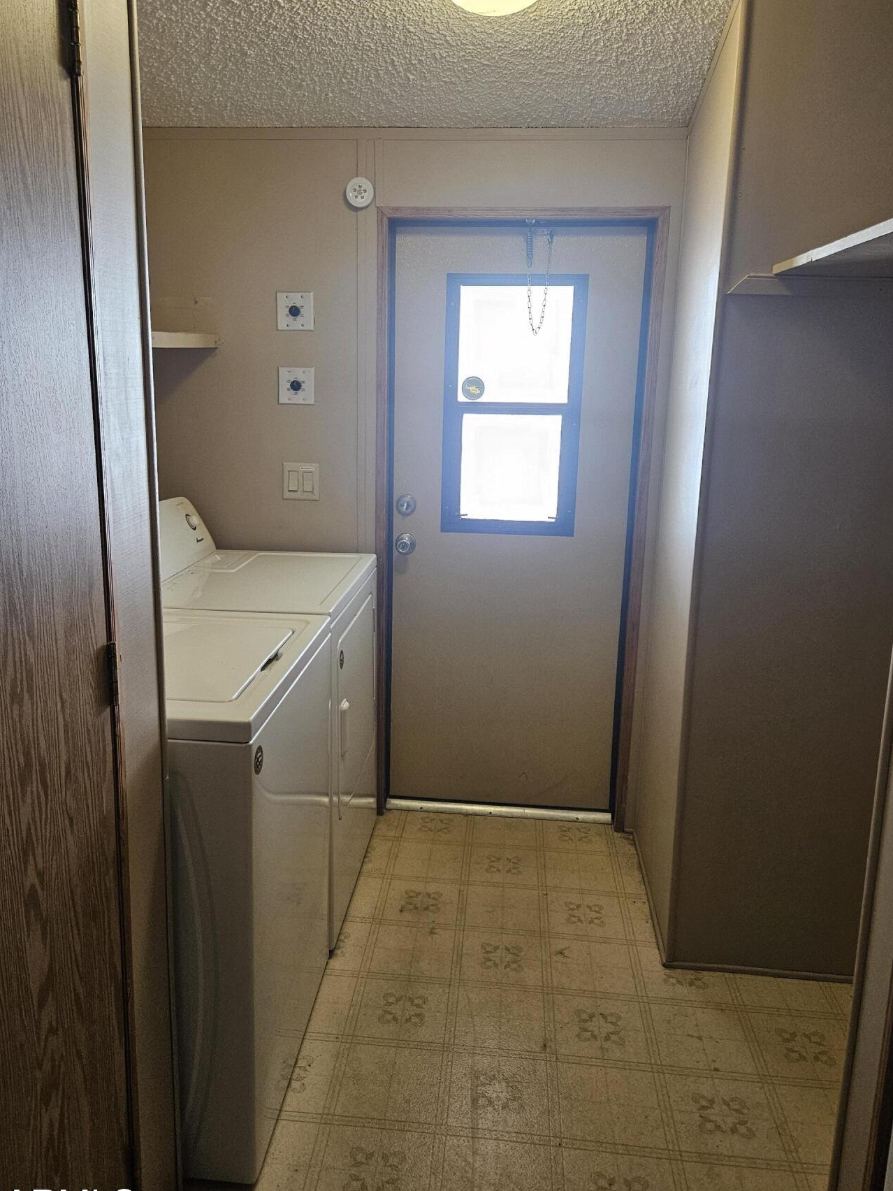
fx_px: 929
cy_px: 570
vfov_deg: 65.3
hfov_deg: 51.3
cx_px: 426
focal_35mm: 27
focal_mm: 5.4
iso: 320
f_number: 1.8
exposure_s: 1/120
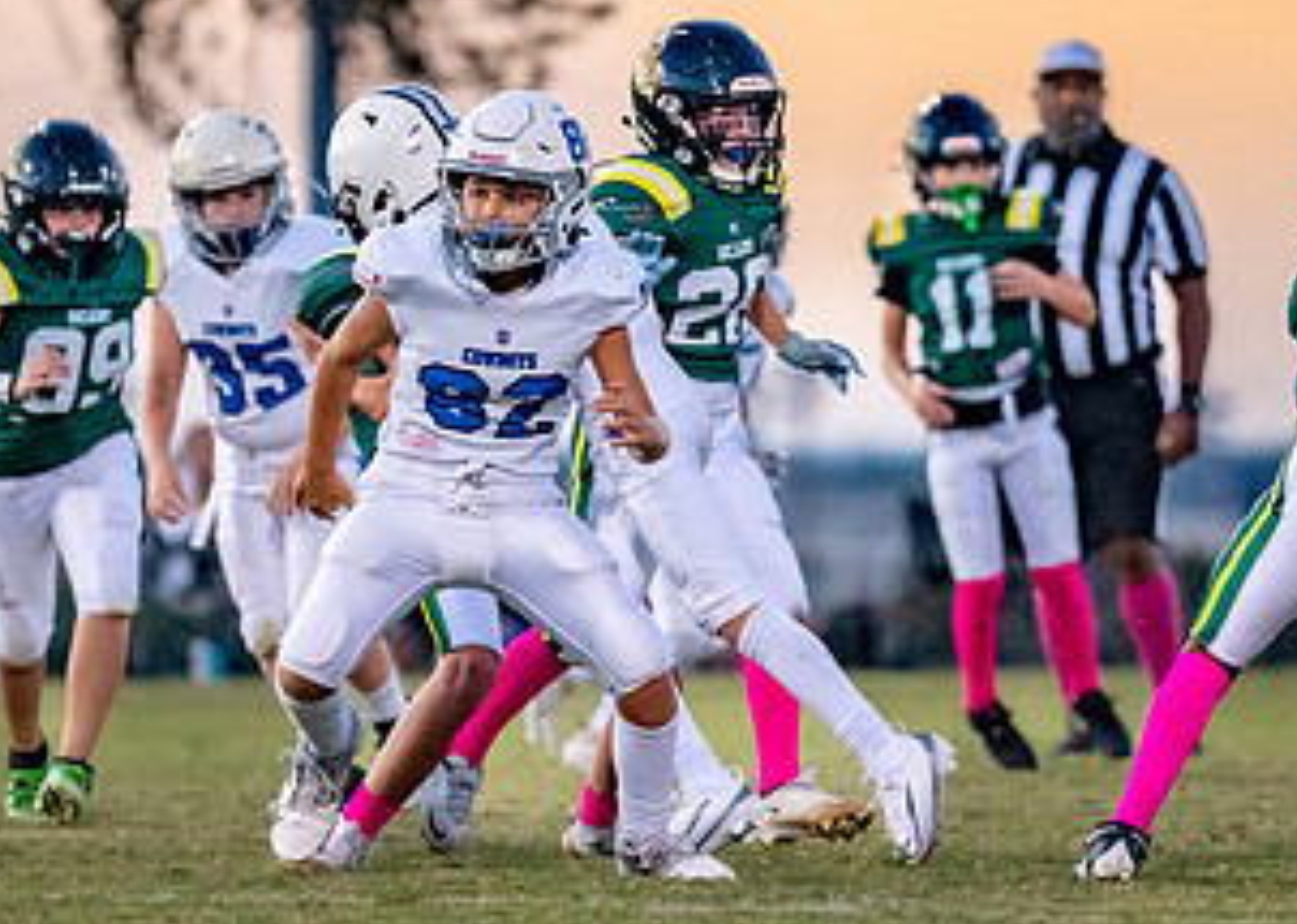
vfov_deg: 3.0
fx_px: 17882
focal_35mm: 486
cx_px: 693
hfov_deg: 4.2
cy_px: 500
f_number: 2.8
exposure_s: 1/1600
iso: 4000
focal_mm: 200
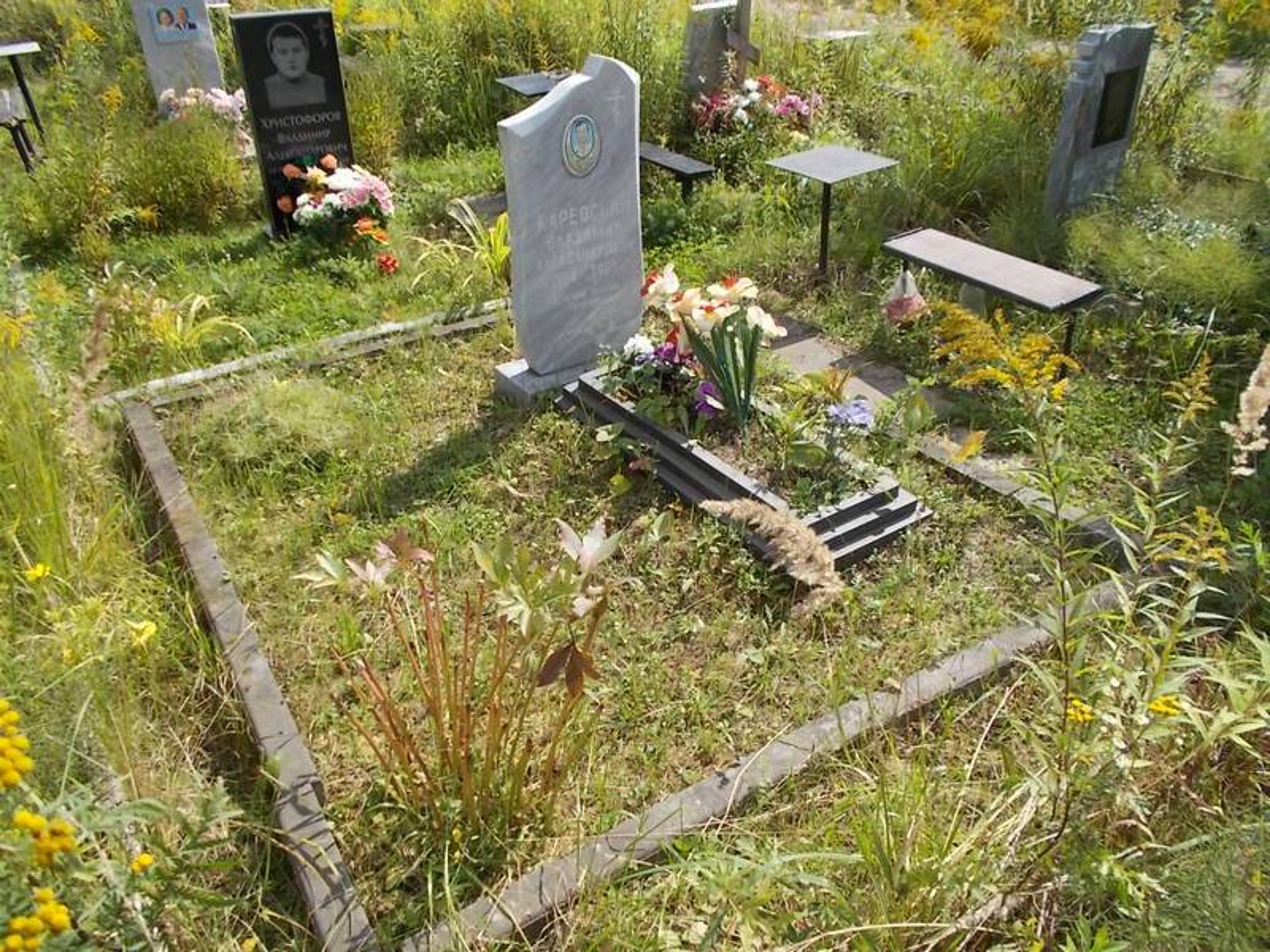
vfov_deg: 53.1
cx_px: 635
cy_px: 476
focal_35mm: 26
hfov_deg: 67.3
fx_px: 954
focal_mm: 4.6
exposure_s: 1/100
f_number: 8
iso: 80
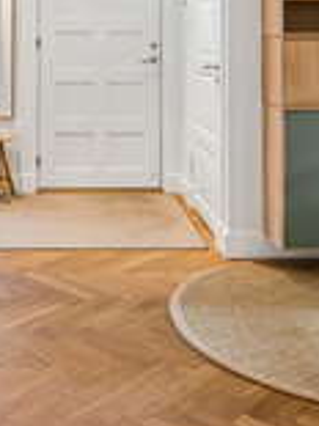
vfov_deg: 35.0
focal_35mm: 52
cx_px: 82
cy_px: 52
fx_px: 640
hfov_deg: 27.6
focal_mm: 20
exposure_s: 1/6
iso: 160
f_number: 8
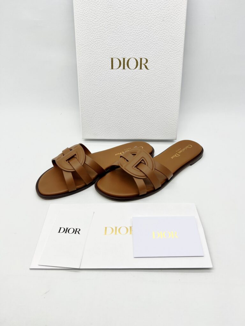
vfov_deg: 67.3
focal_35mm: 26
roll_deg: -0.7
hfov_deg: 53.1
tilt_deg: -36.7
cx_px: 122
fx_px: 245
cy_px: 163
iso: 40
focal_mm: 5.7
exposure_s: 1/279
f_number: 1.5
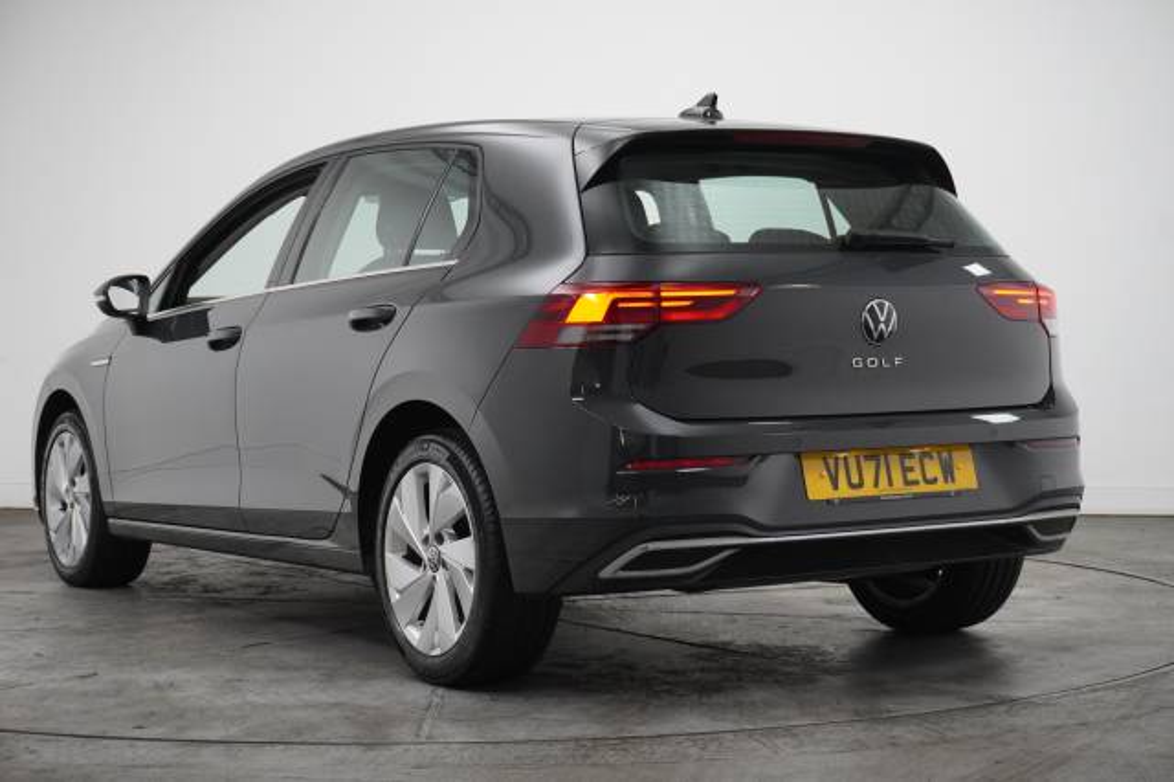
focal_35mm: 63
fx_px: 2053
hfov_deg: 31.9
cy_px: 391
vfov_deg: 21.5
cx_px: 587
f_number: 5.6
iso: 3200
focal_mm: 42
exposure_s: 1/200
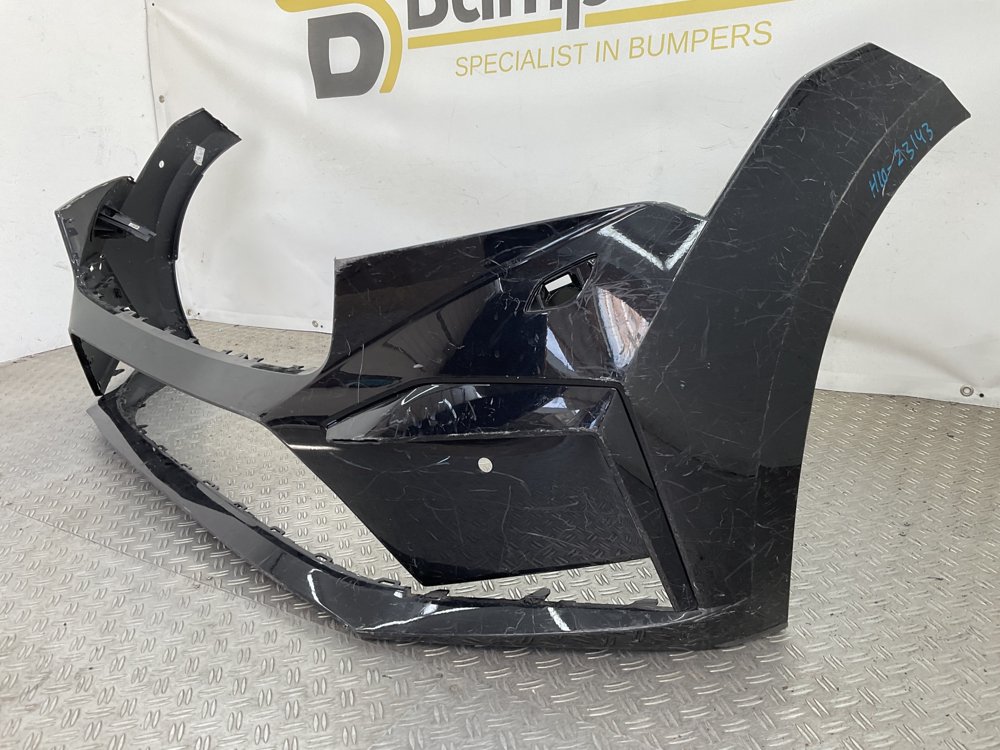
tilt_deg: -18.4
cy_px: 375
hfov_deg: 61.7
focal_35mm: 29
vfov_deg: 48.2
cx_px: 500
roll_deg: +2.8
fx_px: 838
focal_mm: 3
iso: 16
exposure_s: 1/100
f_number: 1.8
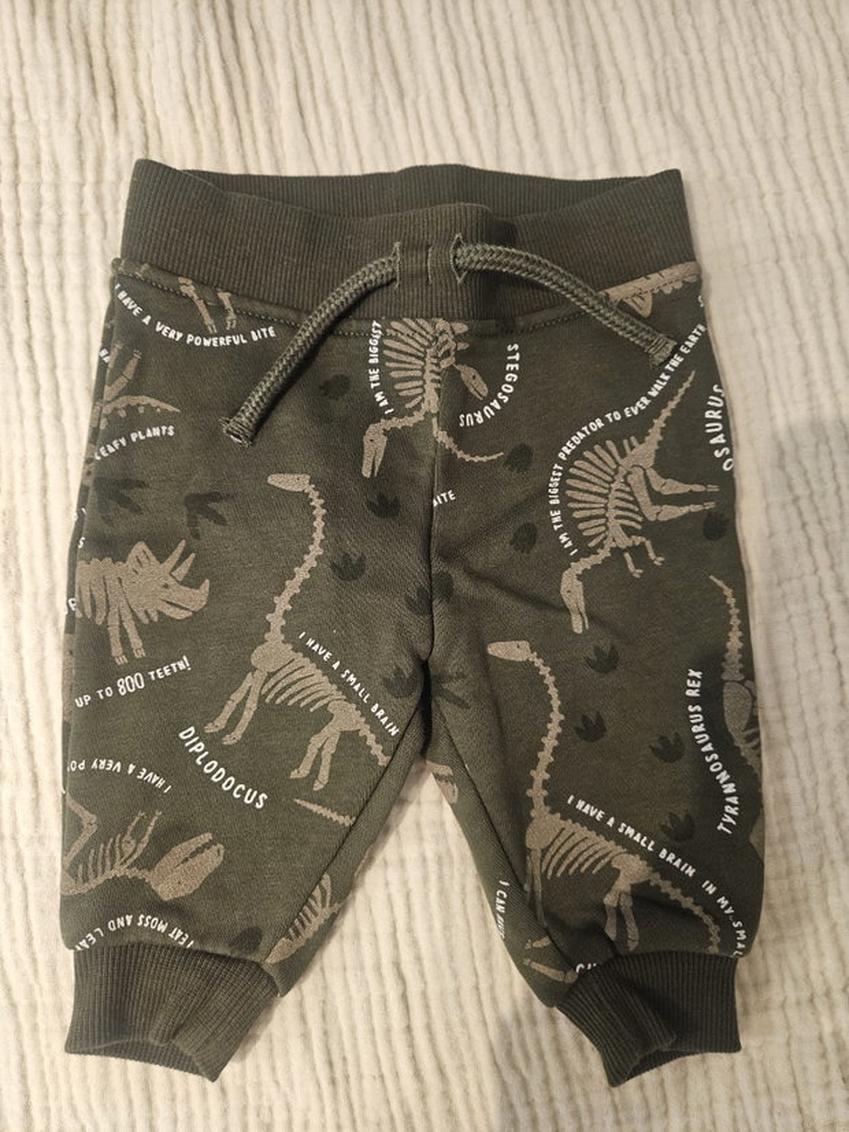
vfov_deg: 73.9
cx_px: 424
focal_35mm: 23
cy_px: 566
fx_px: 752
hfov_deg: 58.9
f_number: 1.8
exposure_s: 1/33.3
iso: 640
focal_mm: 5.4
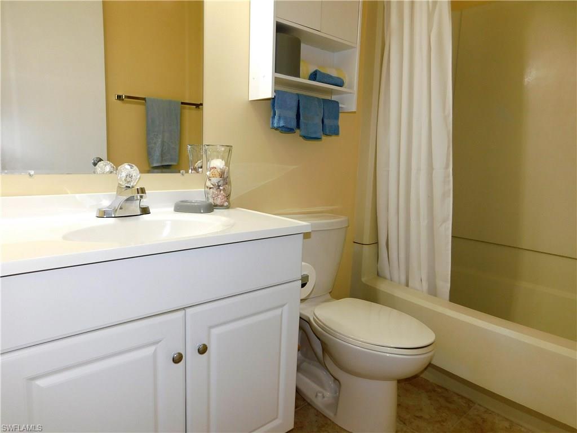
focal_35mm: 23
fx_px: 383
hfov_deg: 73.9
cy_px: 216
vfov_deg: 58.9
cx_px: 288
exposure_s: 1/30
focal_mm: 4
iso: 180
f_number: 3
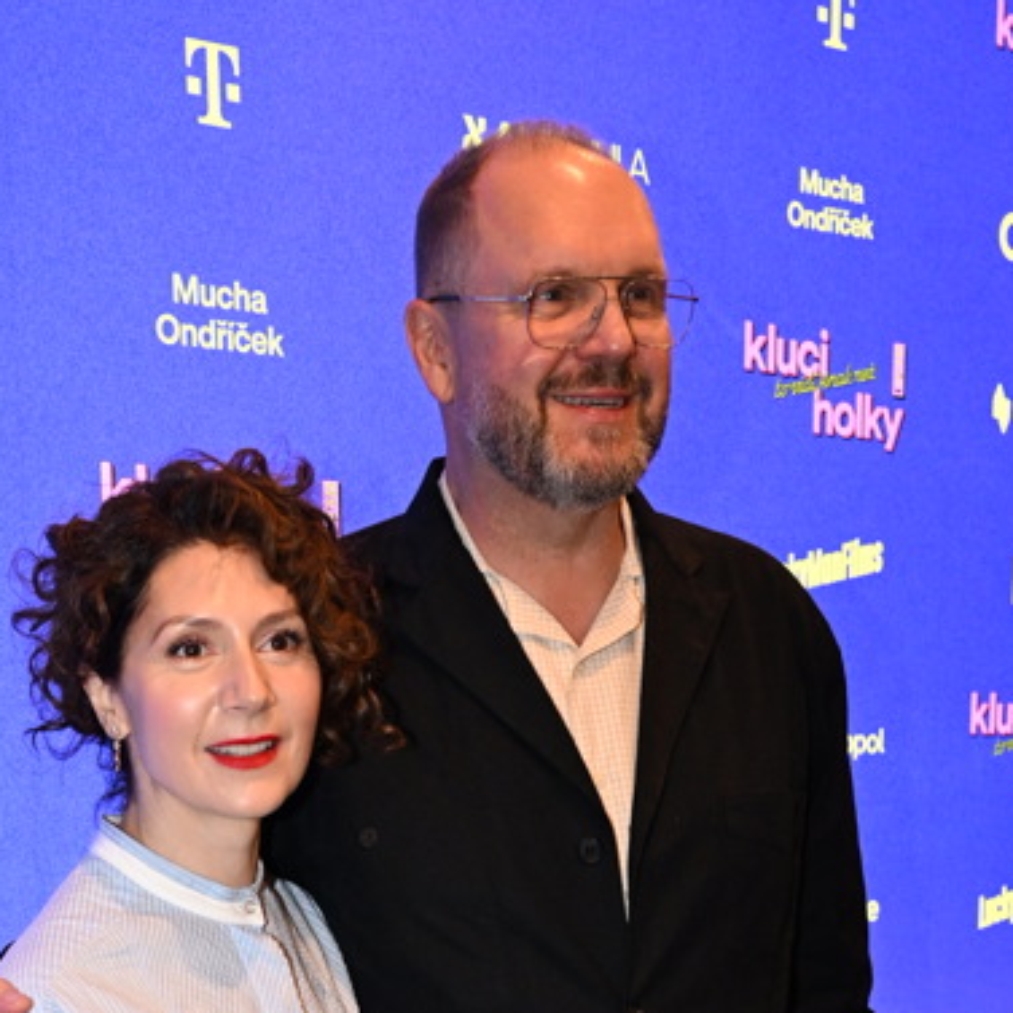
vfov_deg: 20.3
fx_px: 2549
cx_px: 387
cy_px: 1369
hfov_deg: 22.4
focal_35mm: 77
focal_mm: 33
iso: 3200
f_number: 4.5
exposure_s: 1/250
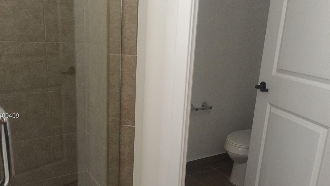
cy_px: 116
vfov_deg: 35.5
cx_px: 159
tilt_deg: -16.5
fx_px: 289
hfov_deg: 59.5
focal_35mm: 33
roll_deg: -3.3
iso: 100
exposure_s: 1/4
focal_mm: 4.15
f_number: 2.2
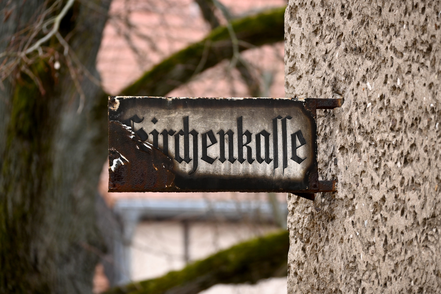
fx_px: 2664
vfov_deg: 6.3
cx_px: 220
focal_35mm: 218
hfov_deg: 9.5
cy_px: 147
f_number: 5.3
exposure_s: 1/125
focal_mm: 145
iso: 250
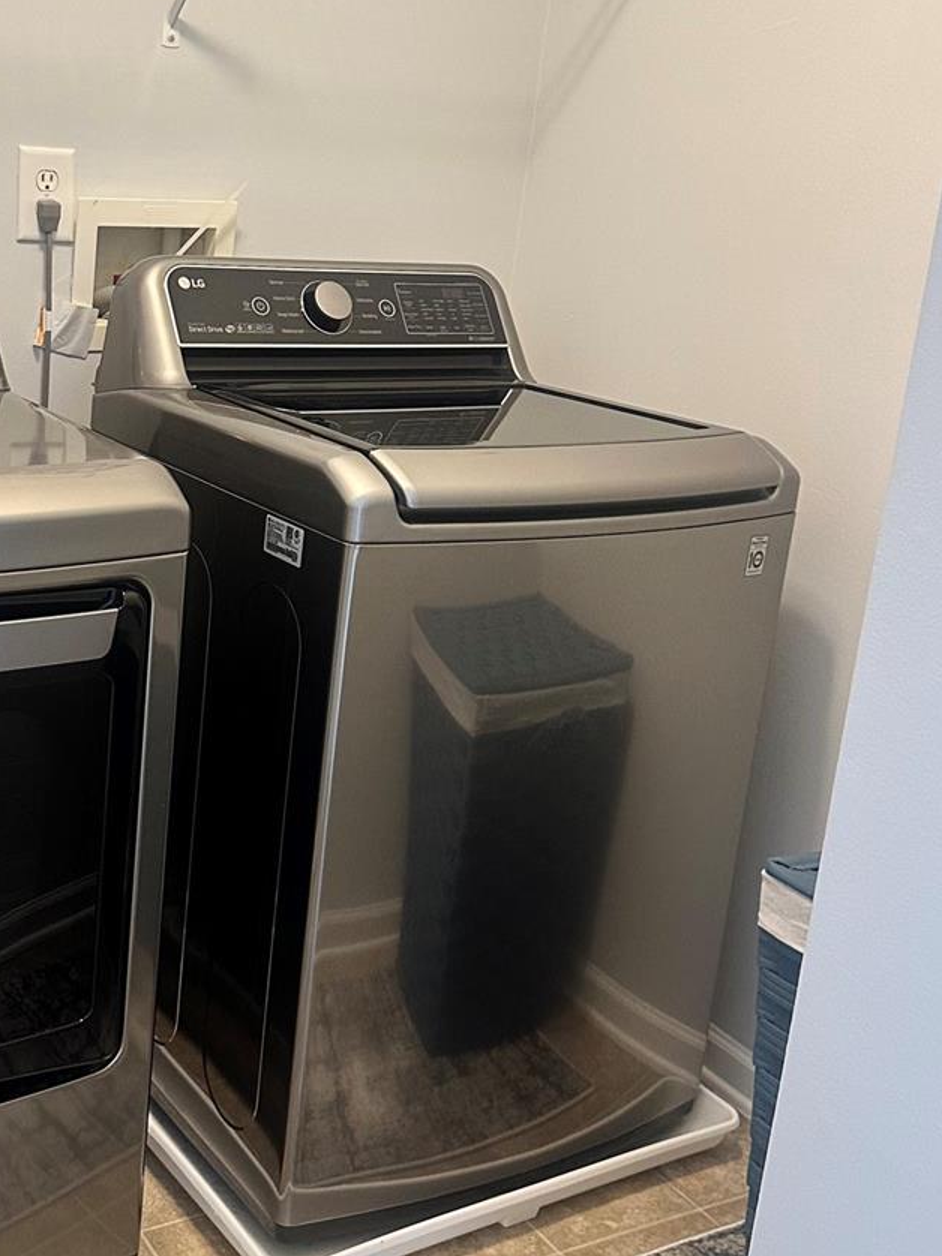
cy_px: 538
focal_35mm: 44
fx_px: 1597
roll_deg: -5.4
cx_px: 249
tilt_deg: -14.0
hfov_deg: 32.3
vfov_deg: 42.8
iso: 250
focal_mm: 6.86
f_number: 1.78
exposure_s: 1/60
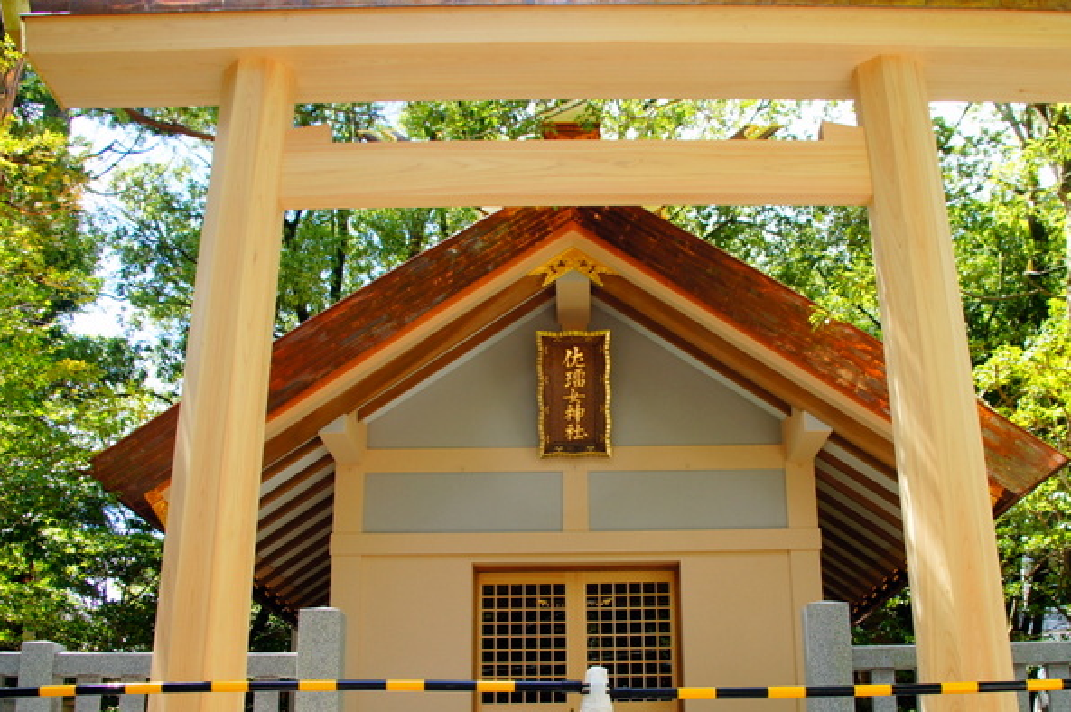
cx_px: 609
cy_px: 430
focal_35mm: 41
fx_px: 1218
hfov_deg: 47.3
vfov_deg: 32.5
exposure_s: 1/160
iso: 200
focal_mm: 18
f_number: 6.3
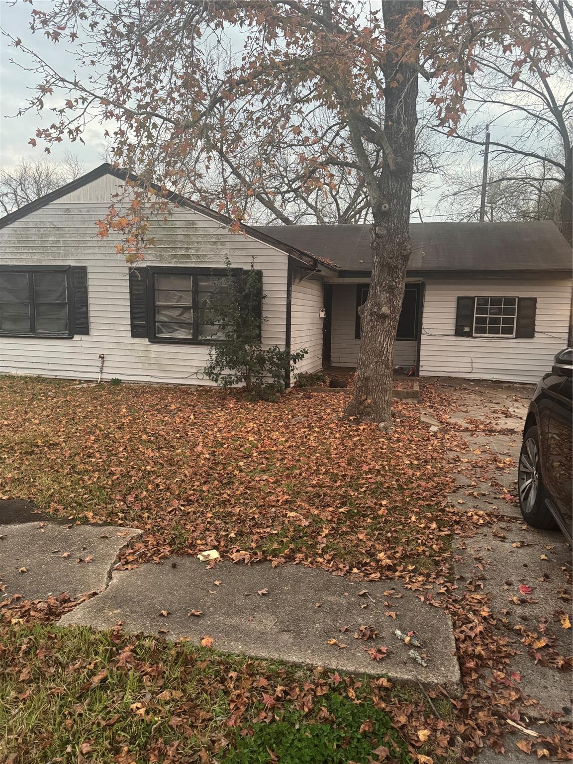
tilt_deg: -7.0
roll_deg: -1.3
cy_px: 382
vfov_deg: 71.6
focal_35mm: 24
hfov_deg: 56.8
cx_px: 286
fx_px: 530
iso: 500
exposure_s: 1/60
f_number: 1.78
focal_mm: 6.76
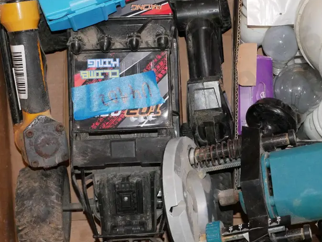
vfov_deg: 19.4
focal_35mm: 76
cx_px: 229
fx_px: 707
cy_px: 97
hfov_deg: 25.4
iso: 3200
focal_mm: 25
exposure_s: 1/125
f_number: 5.6
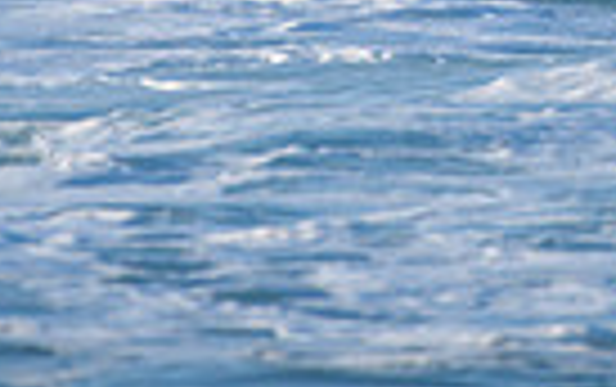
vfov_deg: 0.6
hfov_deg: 0.9
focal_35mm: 2329
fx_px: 39147
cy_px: -332
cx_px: 408
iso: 400
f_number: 5.6
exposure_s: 1/2000
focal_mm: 500
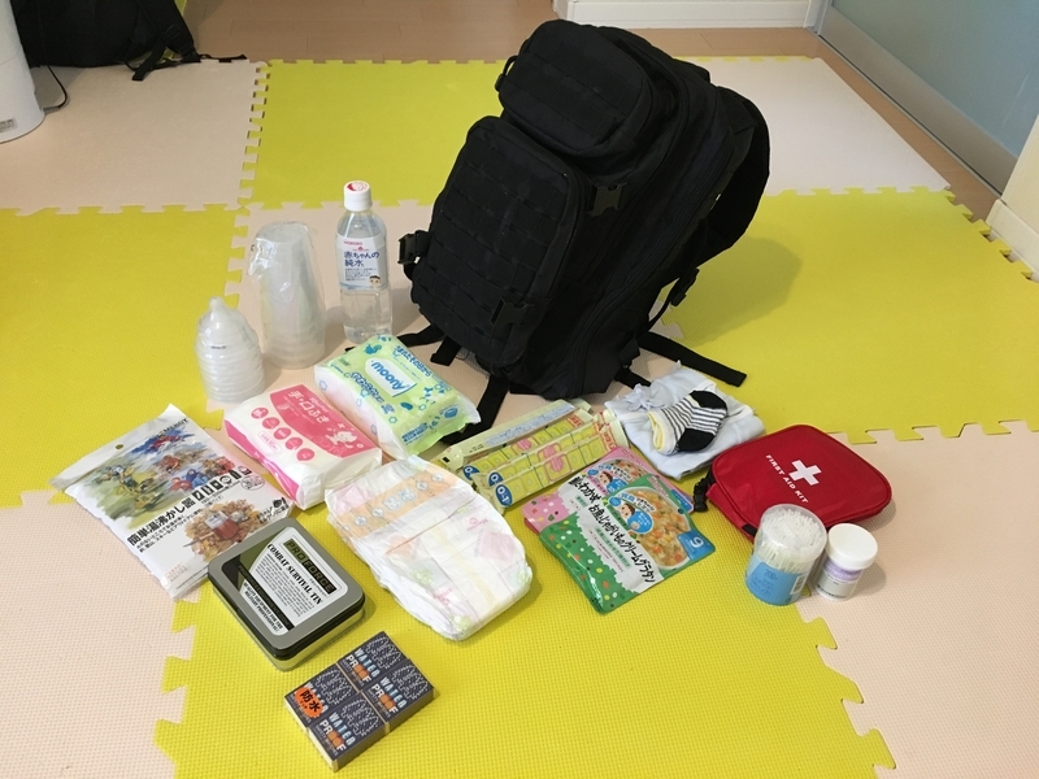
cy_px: 390
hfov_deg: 61.7
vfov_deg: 48.2
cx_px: 520
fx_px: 870
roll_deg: -3.5
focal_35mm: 29
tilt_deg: -40.9
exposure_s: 1/30
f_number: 2.2
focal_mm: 4.15
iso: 125
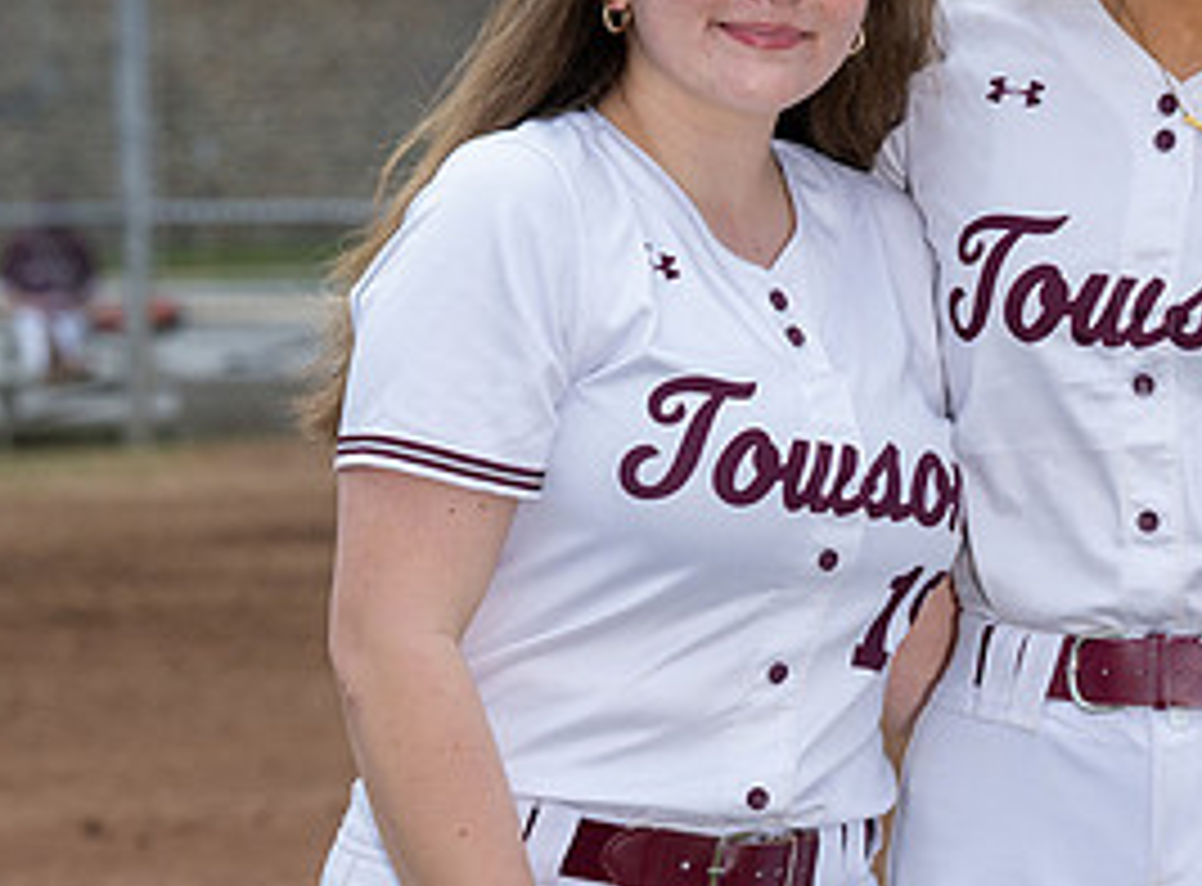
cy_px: 463
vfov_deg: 5.6
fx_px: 9079
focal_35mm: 263
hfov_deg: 7.5
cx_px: 1435
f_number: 5
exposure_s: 1/640
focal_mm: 92
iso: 400
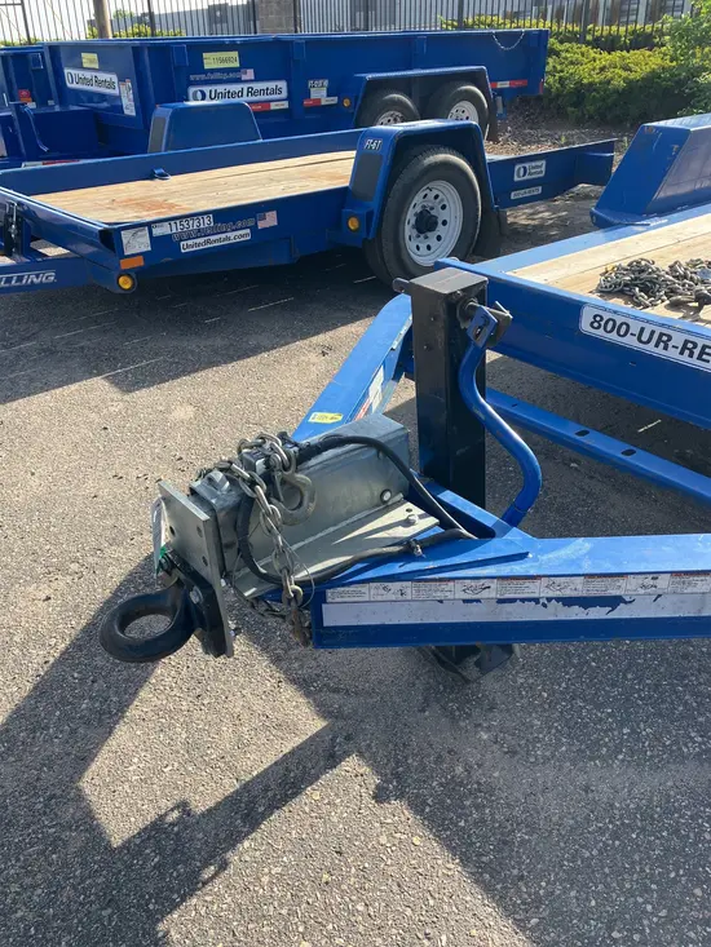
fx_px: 767
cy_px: 474
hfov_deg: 49.8
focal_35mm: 28
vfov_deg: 63.4
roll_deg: -0.9
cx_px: 356
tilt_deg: -30.8
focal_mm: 3.99
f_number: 1.8
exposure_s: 1/607
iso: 32
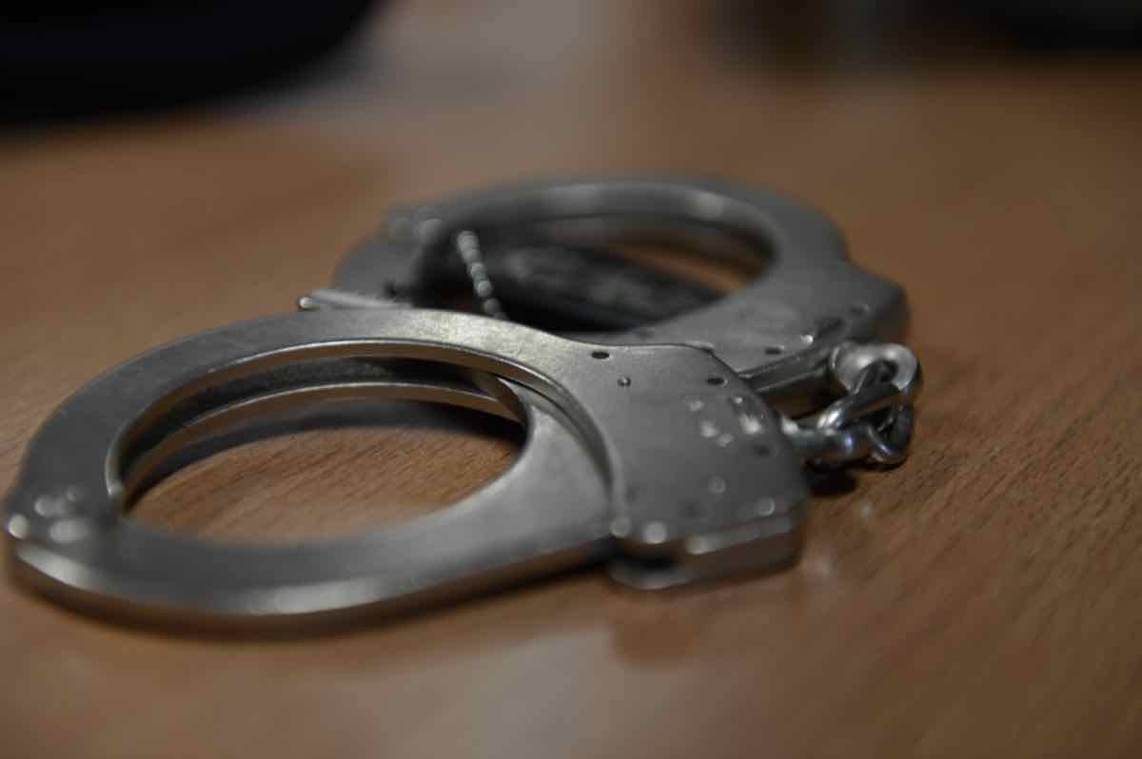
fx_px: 2092
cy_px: 380
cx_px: 571
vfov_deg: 20.6
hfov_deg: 30.5
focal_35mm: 66
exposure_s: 1/80
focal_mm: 66
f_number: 3.2
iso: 400
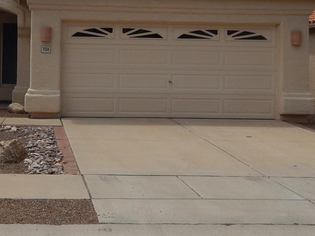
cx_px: 65
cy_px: 53
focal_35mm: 67
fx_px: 610
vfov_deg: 21.7
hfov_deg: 28.4
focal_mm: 4
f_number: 6
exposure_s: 1/1000
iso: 125
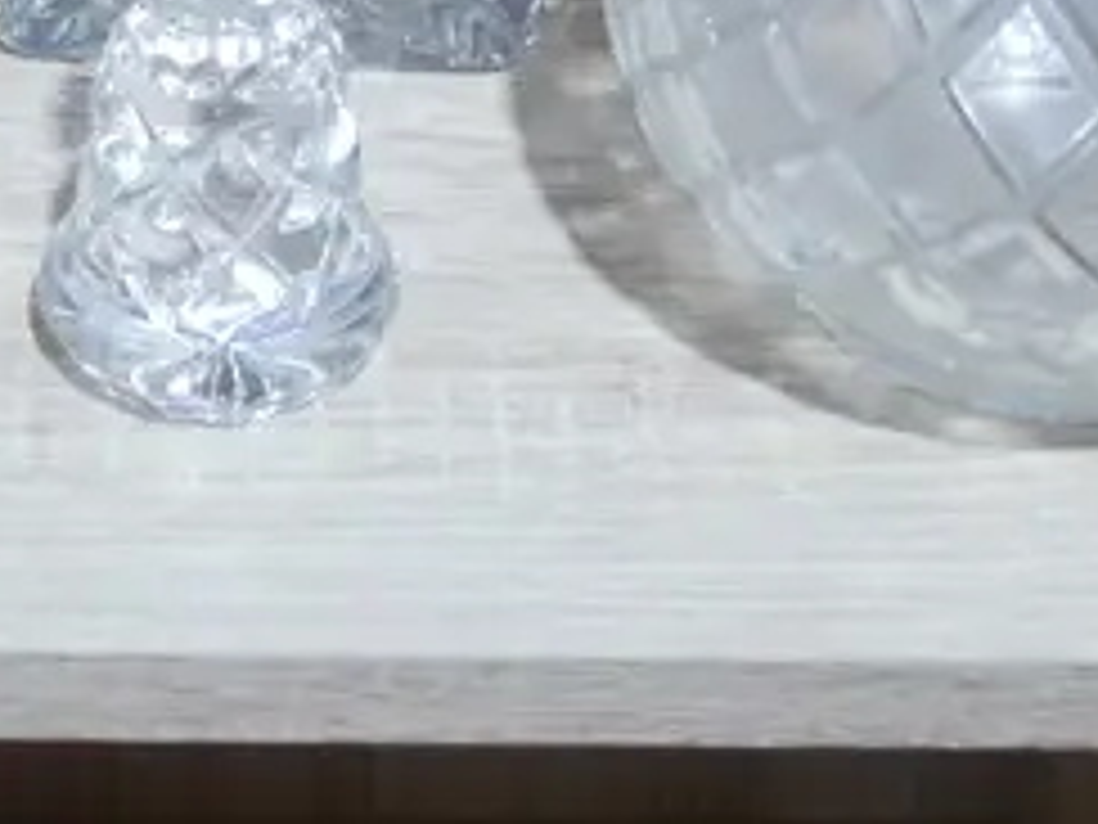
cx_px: 202
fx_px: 3997
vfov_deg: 11.0
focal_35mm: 126
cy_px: -684
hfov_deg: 15.5
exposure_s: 1/60
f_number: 3.6
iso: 400
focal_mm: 15
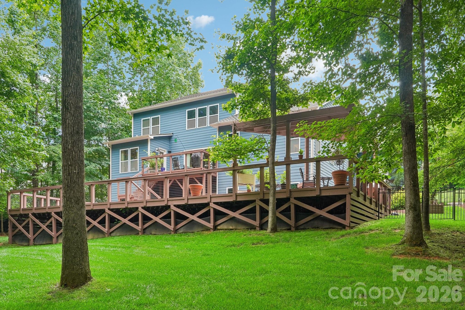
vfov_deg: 43.6
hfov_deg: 61.9
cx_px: 232
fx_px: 387
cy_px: 155
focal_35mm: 30
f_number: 8
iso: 400
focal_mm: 20
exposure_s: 1/20
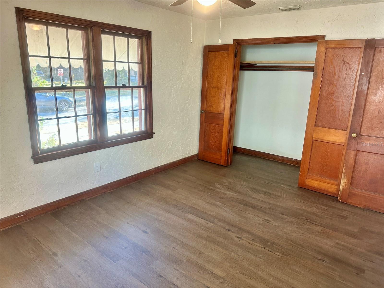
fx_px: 266
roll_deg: -2.5
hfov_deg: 71.6
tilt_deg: -13.3
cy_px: 144
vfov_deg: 56.8
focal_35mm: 24
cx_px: 192
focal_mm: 6.86
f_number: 1.78
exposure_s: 1/60
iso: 160
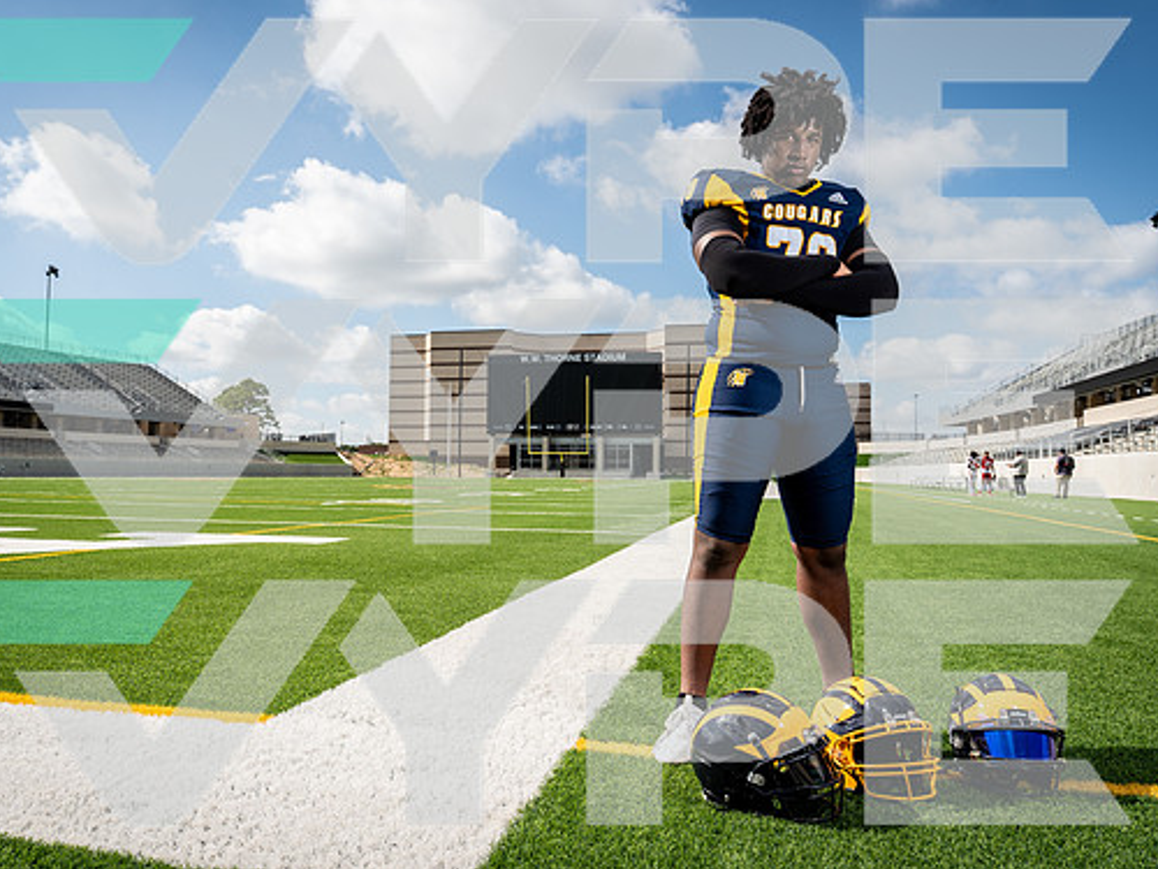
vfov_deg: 48.2
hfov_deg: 61.6
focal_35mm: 29
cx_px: 549
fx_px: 970
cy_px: 423
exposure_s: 1/250
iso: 125
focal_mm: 26
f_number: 8
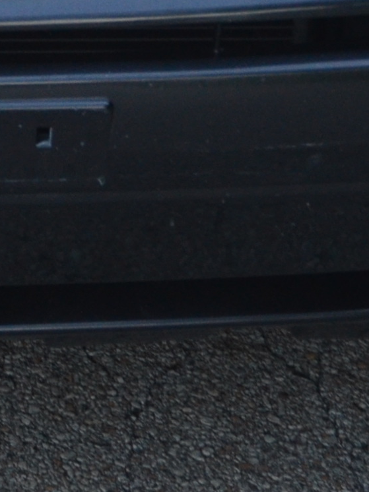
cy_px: -288
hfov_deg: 8.2
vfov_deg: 10.6
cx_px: -98
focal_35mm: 178
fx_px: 2537
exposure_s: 1/60
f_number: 4
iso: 800
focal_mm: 25
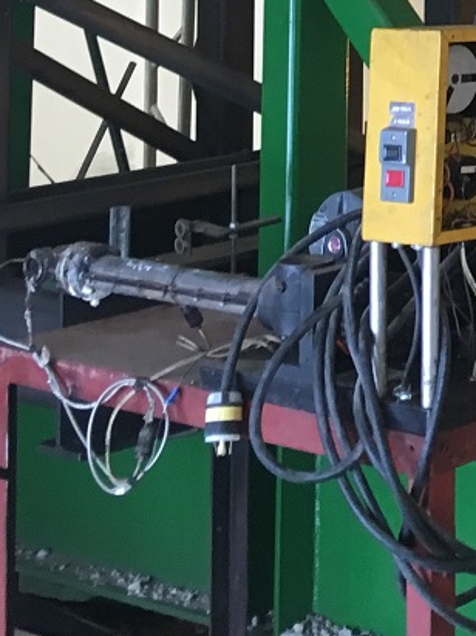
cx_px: 916
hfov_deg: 11.9
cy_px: -285
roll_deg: +0.0
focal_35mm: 113
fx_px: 2073
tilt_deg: +3.5
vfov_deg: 16.1
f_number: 2.2
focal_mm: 4.15
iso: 80
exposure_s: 1/30
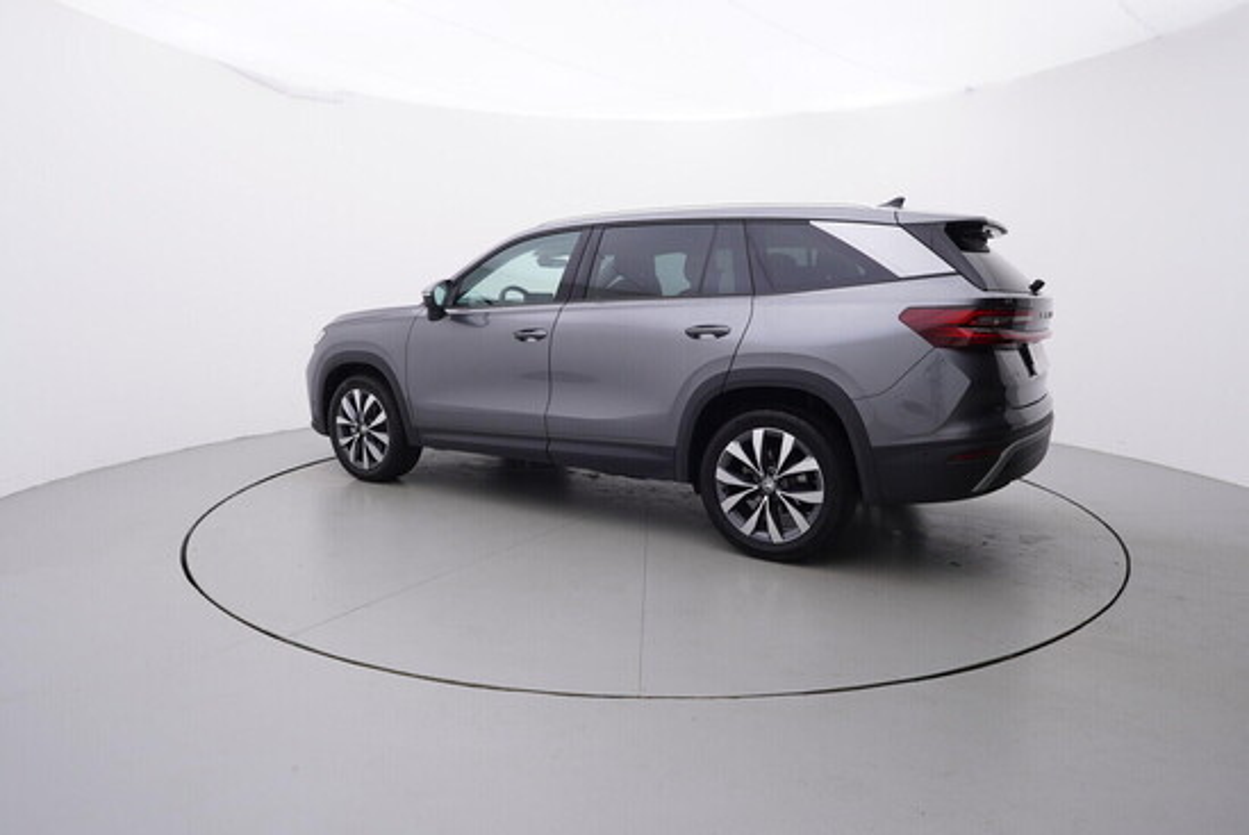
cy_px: 418
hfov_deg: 77.3
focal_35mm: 22
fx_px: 781
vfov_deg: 56.2
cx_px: 624
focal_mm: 15
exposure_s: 1/80
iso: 200
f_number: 5
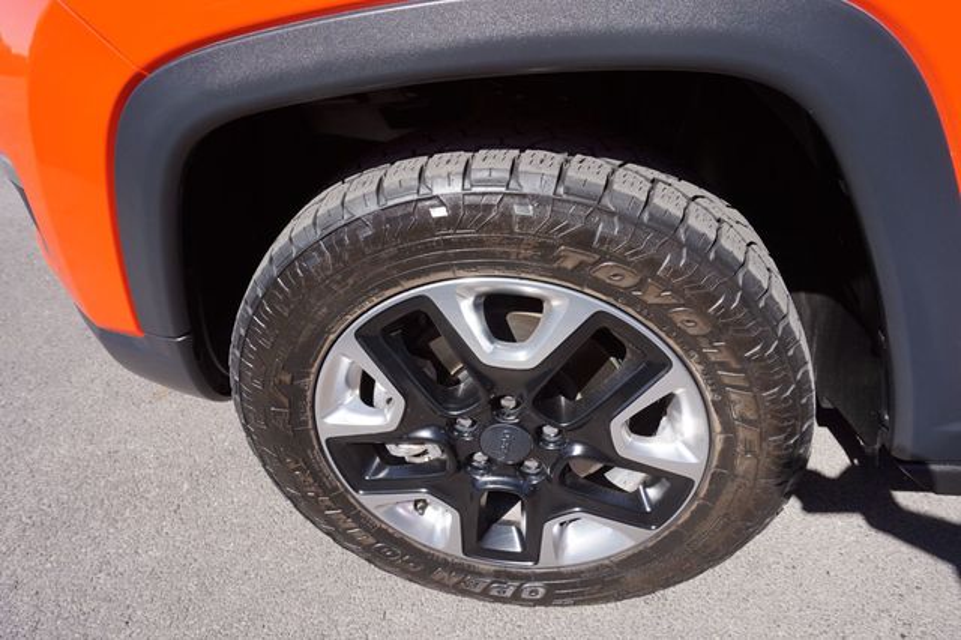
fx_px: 640
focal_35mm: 24
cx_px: 480
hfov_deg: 73.8
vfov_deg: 53.1
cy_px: 320
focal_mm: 16
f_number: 5.6
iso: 100
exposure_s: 1/200
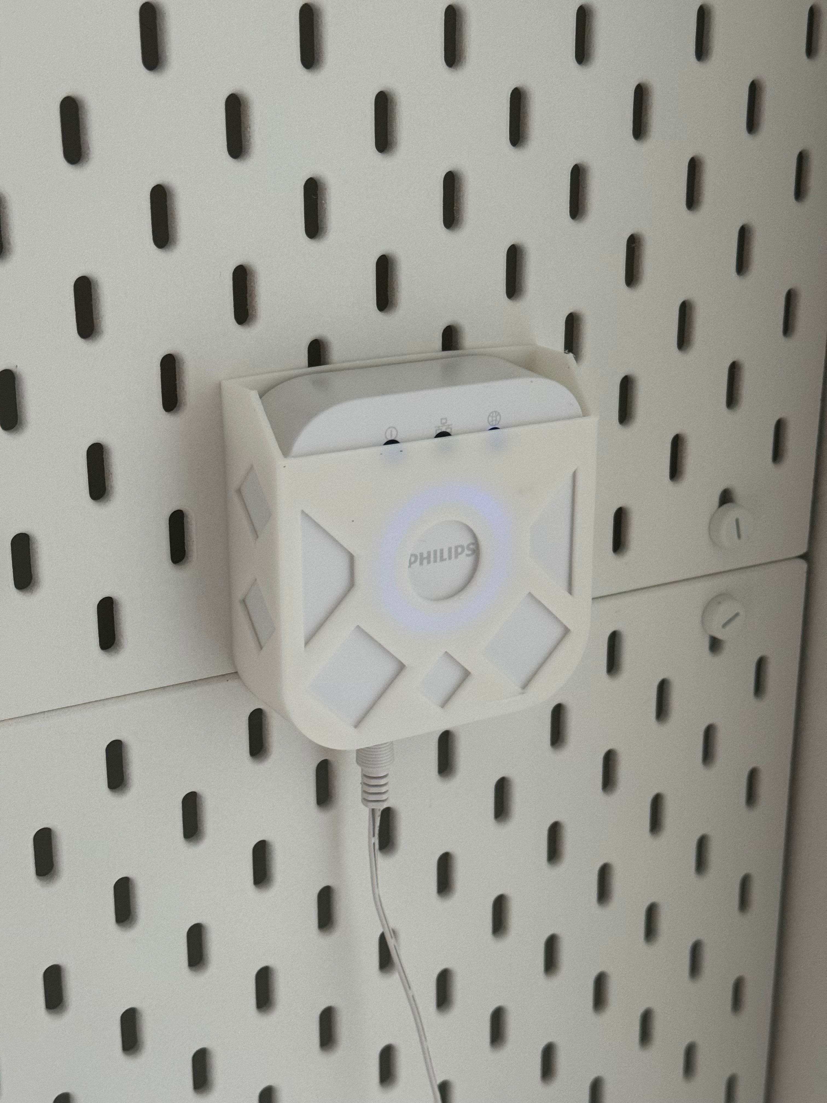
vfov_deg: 39.7
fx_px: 1529
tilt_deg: -20.6
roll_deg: -1.0
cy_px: 552
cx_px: 414
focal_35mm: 48
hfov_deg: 30.3
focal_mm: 6.86
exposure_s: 1/44
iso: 250
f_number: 1.78
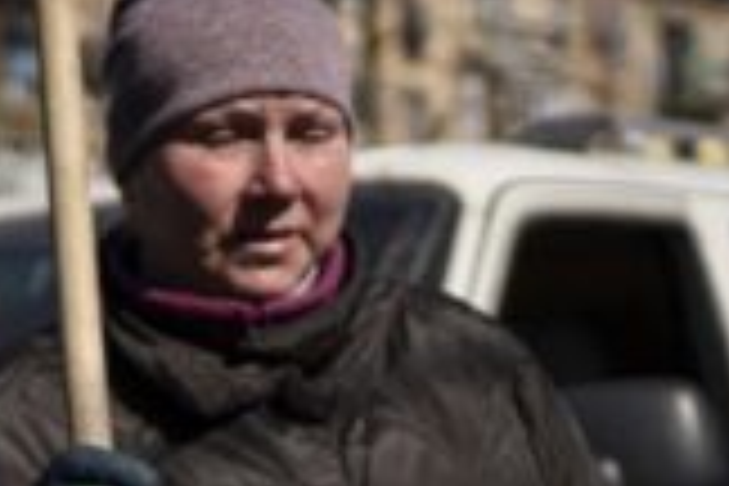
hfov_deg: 17.4
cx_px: -243
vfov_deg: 12.4
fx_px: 2227
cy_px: 320
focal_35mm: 110
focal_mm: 35
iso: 100
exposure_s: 1/8000
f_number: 1.8
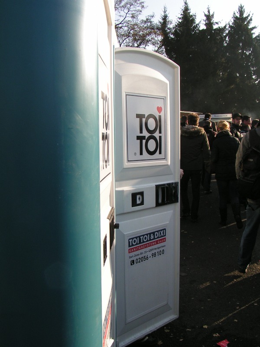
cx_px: 130
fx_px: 381
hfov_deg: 37.7
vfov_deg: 49.0
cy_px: 174
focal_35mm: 38
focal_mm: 5.8
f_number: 5.6
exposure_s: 1/250
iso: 50
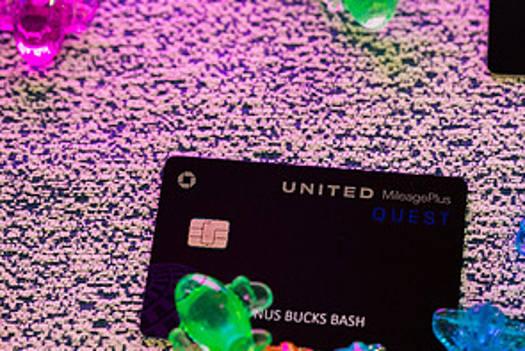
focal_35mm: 108
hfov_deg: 18.8
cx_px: 376
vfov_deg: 12.7
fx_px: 1576
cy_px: 201
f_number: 2.2
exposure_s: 1/80
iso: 900
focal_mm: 55
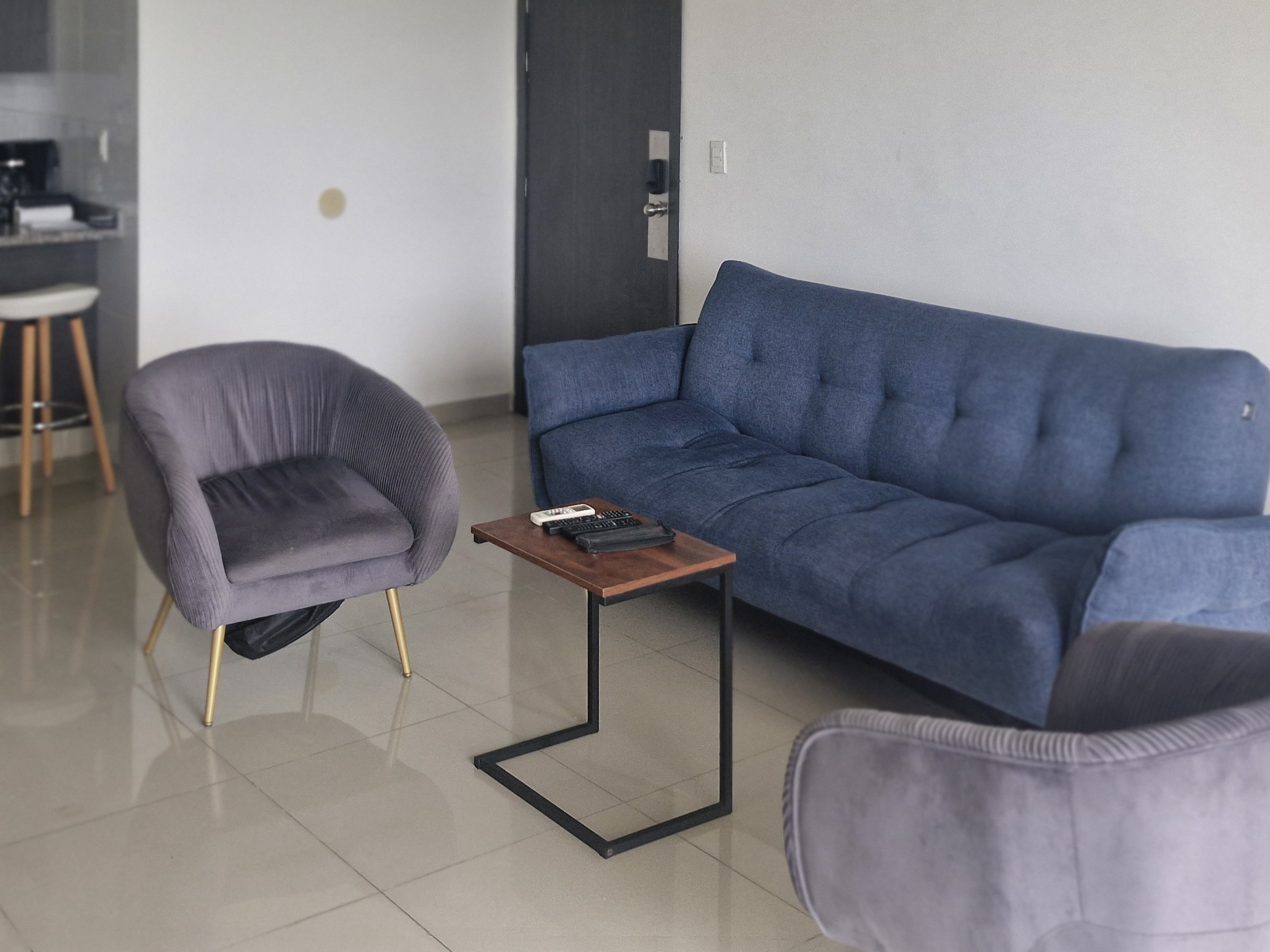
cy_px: 107
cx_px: 577
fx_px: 1504
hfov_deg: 45.7
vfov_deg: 33.4
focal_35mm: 41
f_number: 1.8
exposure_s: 1/120
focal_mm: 5.54
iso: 125
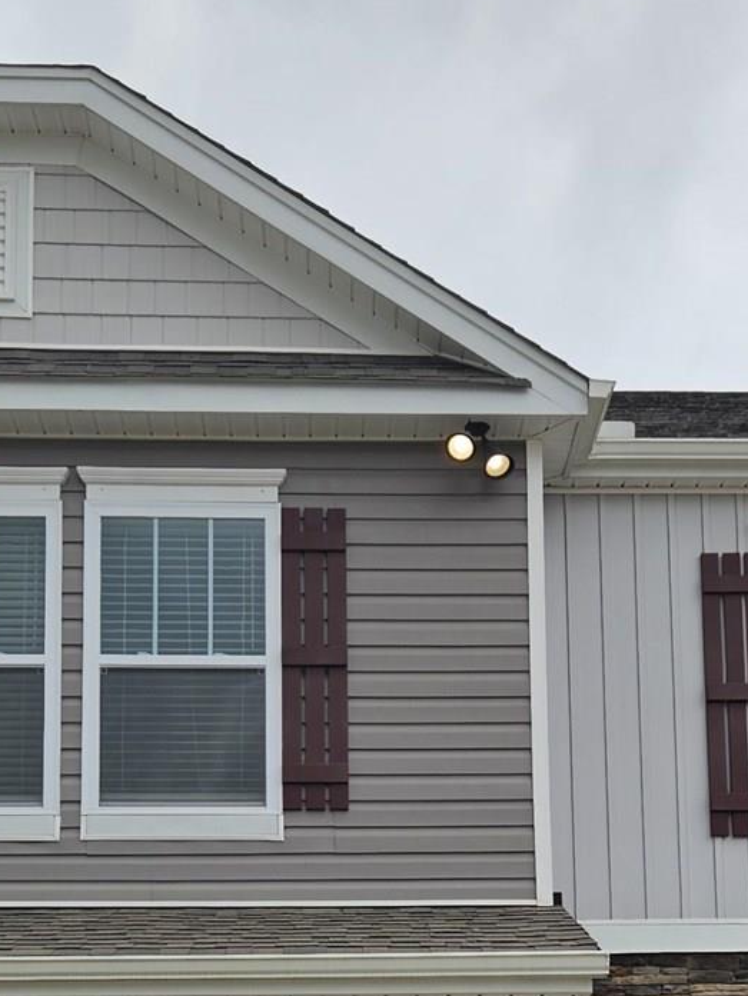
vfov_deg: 24.5
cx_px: 419
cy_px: 983
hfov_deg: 19.4
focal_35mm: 76
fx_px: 2189
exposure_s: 1/2128
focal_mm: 5.4
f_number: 1.8
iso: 25
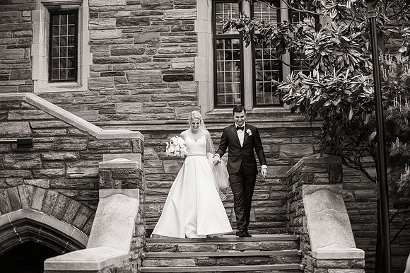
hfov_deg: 28.9
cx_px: 205
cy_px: 136
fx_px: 797
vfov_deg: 19.4
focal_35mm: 70
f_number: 2.8
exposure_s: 1/4000
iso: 1600
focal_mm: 70
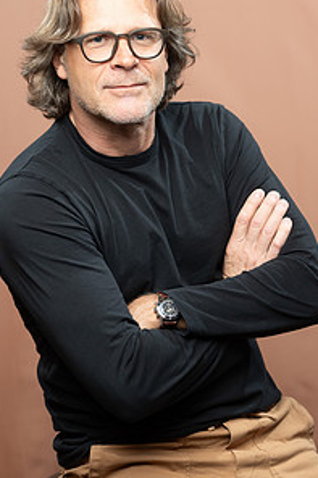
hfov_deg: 13.0
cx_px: 179
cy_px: 236
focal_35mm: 105
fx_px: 1393
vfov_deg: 19.5
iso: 320
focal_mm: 69
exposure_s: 1/160
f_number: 4
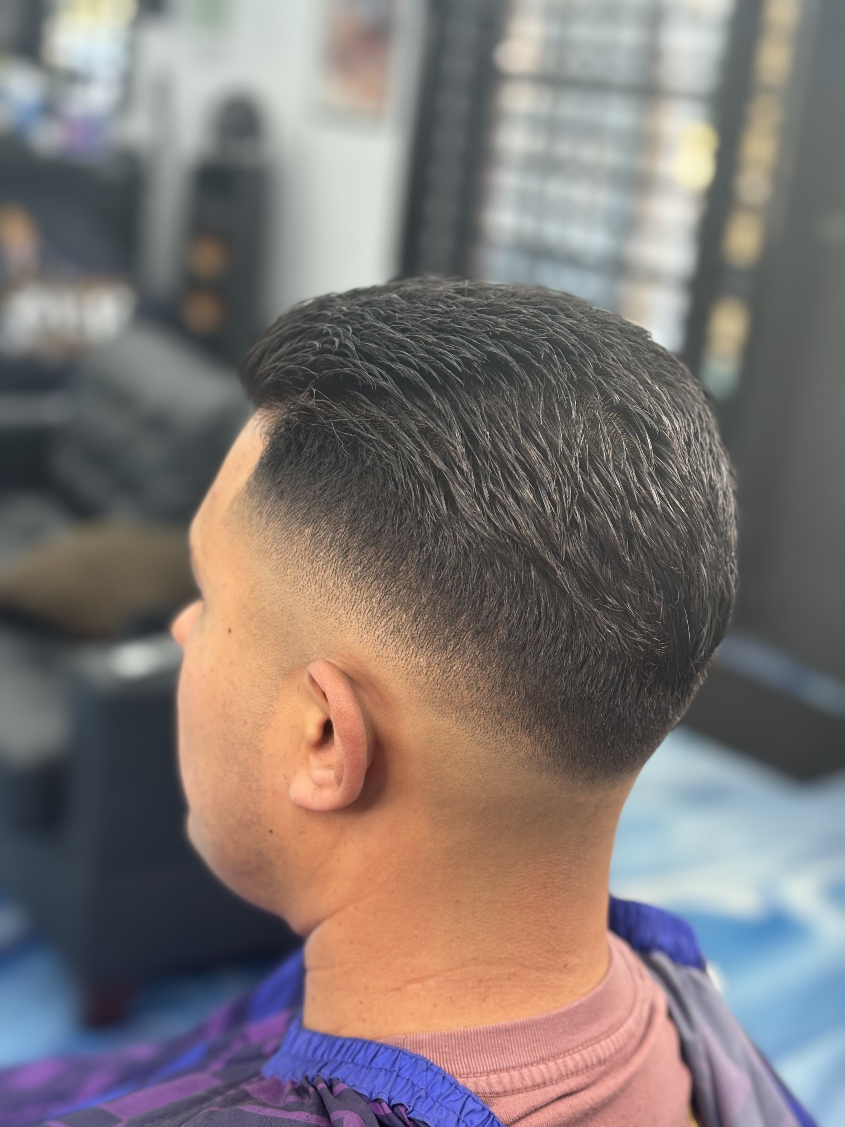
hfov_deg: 28.0
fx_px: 1692
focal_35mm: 52
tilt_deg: -16.0
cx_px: 422
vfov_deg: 36.8
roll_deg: -7.0
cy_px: 564
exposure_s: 1/120
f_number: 1.6
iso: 80
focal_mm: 5.96
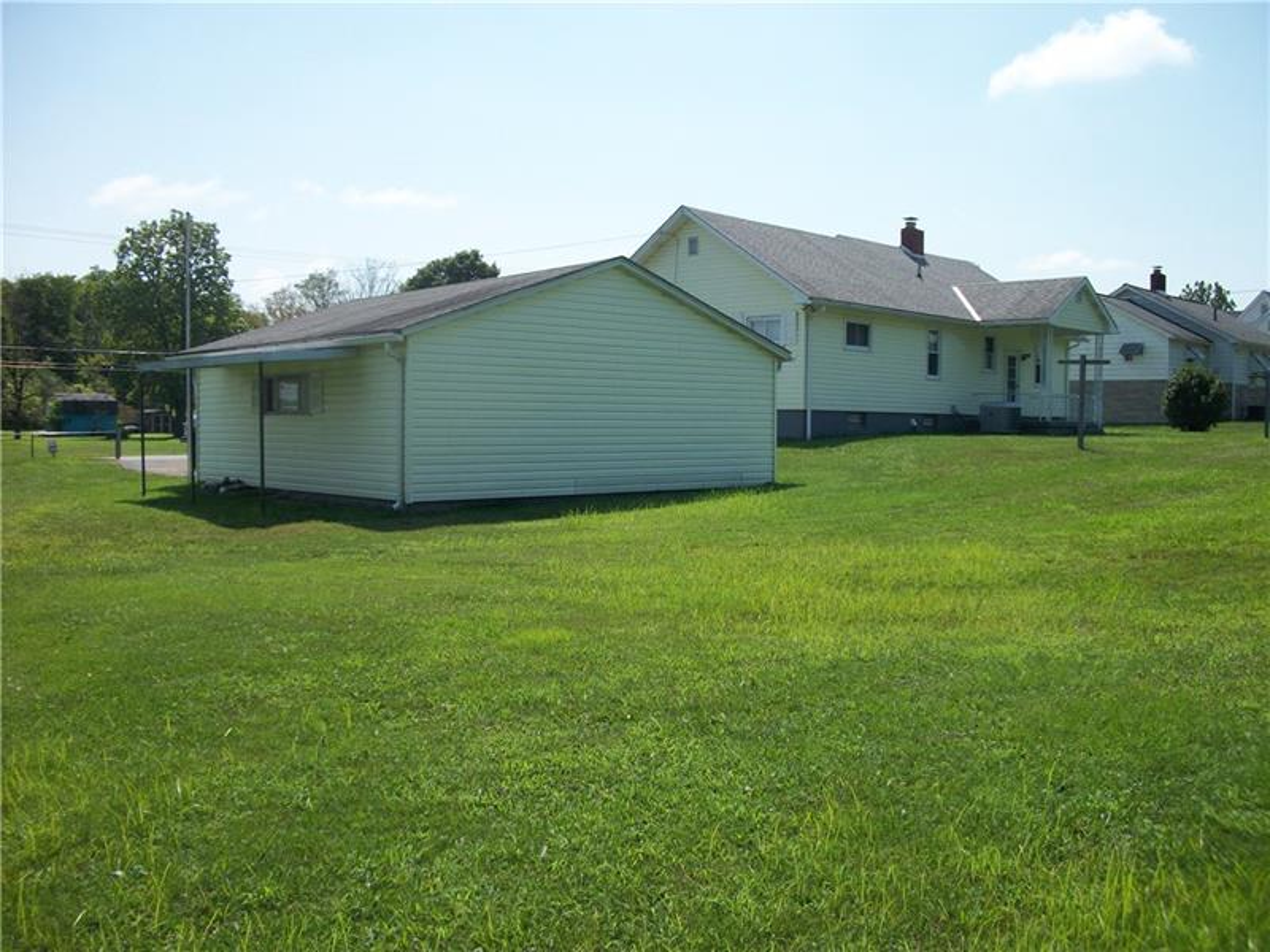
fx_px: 1174
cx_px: 635
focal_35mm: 32
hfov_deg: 56.8
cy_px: 476
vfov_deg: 44.2
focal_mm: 5.7
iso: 80
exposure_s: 1/200
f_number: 8.8
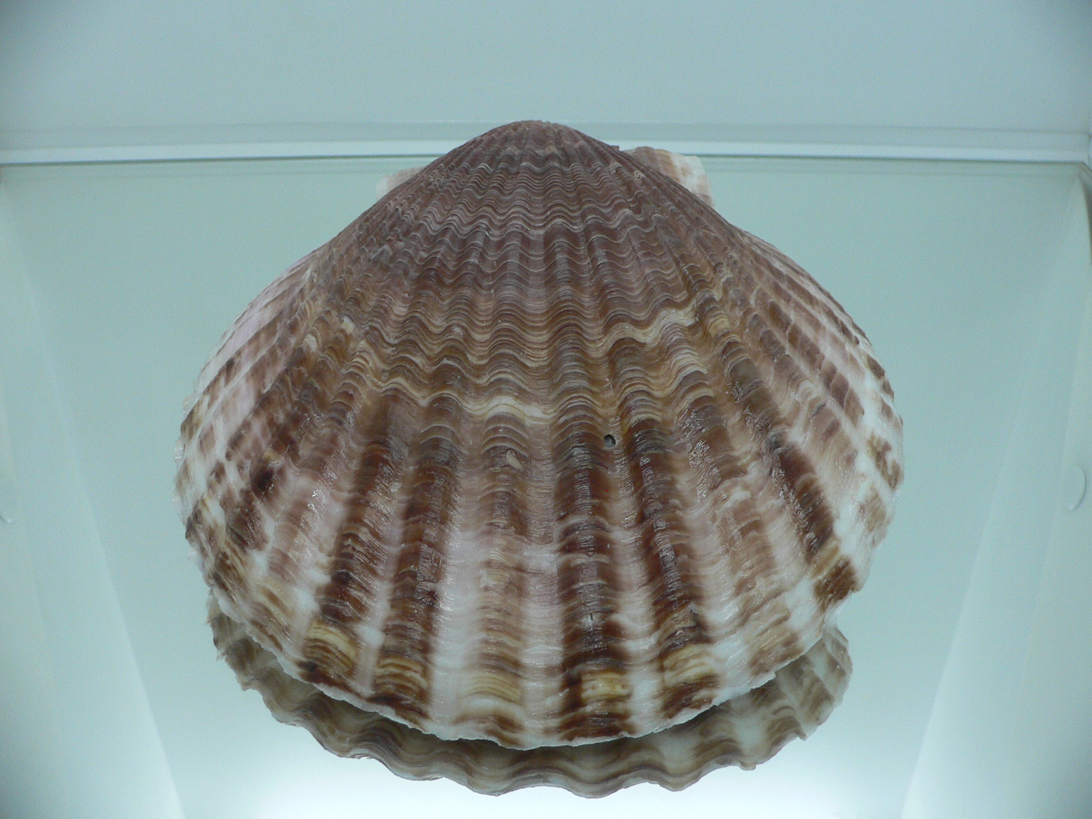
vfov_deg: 40.7
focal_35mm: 35
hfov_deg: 52.6
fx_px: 1104
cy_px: 410
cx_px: 546
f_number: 2.8
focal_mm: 4.6
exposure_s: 1/60
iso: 100
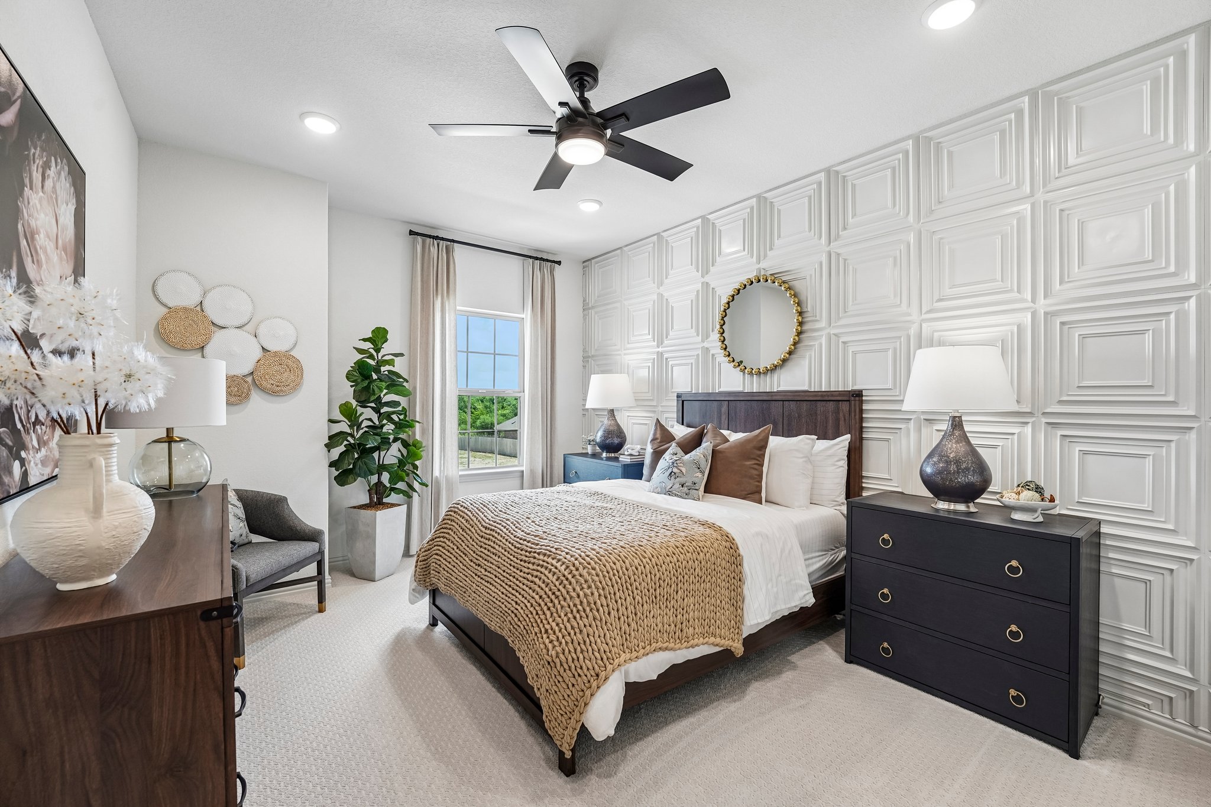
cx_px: 606
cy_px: 404
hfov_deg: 104.3
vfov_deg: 81.2
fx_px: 471
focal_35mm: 14
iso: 400
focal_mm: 14
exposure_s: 1/30
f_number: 8
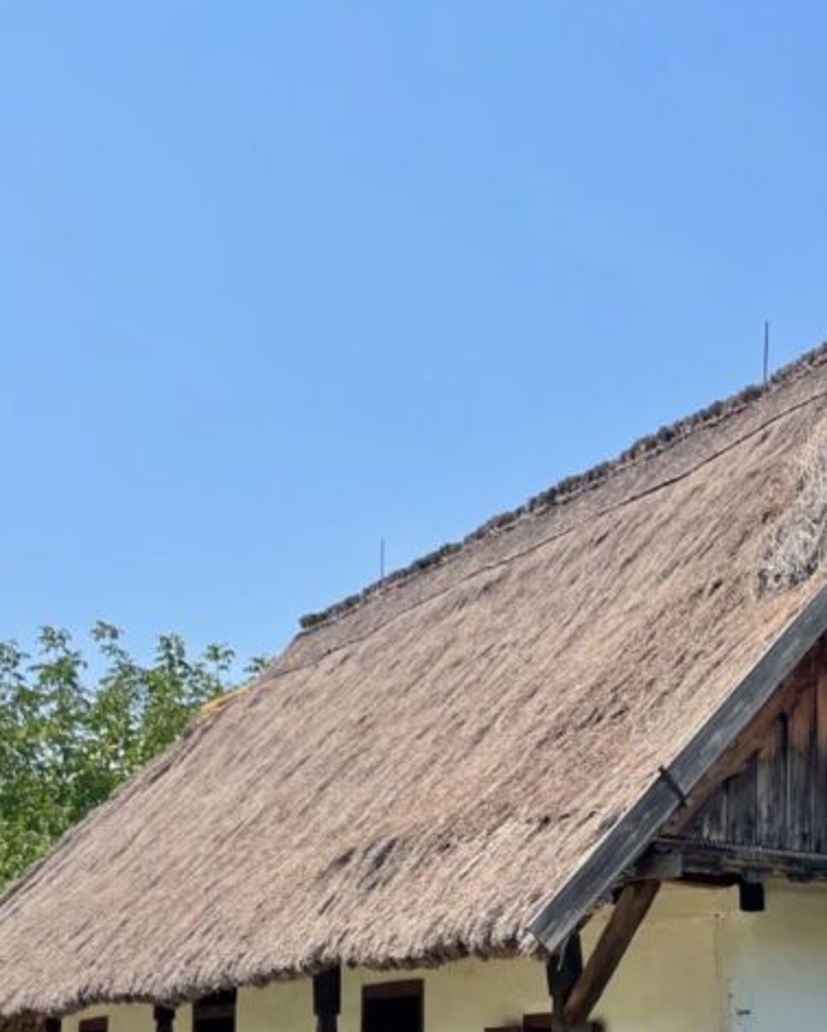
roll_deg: -0.4
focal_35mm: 55
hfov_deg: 26.8
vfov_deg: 33.2
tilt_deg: +9.7
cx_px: 726
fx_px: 1682
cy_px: 818
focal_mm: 4.2
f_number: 1.6
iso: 32
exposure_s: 1/4132
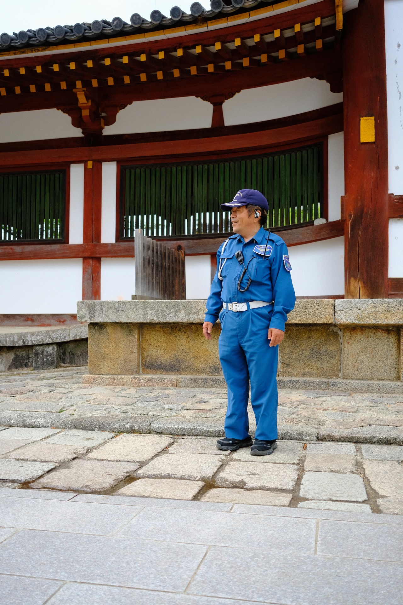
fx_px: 588
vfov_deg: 54.4
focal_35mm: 35
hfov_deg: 37.9
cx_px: 202
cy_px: 302
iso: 400
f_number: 2.8
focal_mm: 23
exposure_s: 1/1000
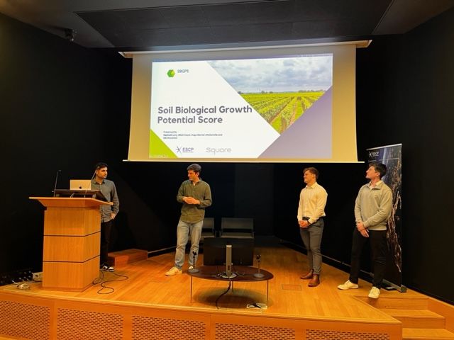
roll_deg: -1.3
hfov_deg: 67.3
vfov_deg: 53.1
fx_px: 341
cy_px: 170
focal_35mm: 26
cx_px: 227
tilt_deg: +2.3
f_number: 1.6
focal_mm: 5.1
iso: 160
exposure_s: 1/50
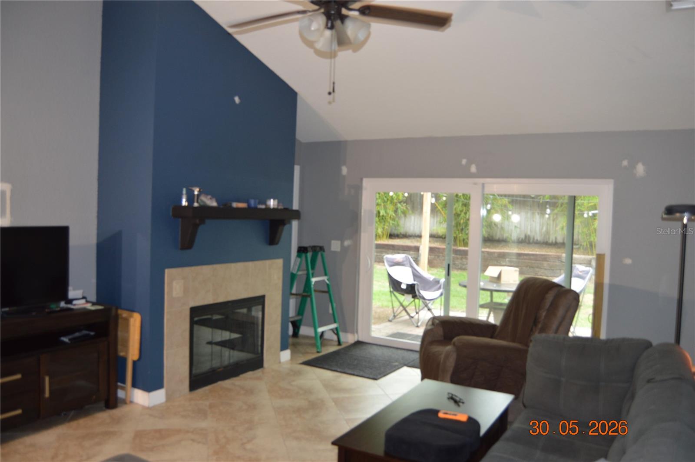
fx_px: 521
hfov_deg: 67.4
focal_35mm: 27
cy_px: 231
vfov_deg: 47.8
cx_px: 348
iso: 400
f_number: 4
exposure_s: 1/100
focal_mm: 18
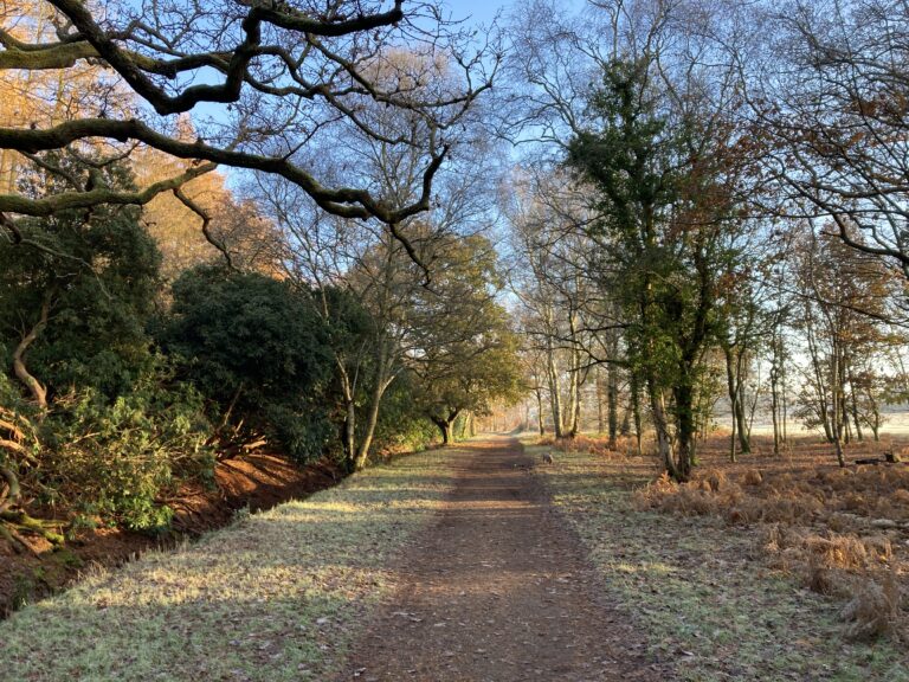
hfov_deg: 63.4
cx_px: 454
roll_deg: +1.6
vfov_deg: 49.7
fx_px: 735
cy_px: 341
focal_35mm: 28
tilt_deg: +7.0
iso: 32
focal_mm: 3.99
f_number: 1.8
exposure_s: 1/121
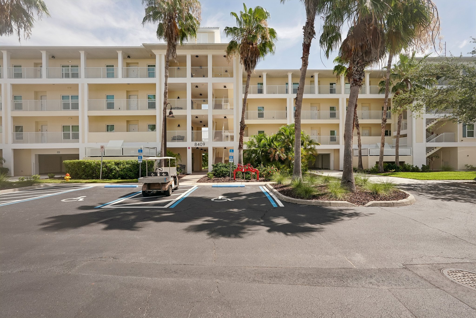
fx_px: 212
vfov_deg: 73.7
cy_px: 159
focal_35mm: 16
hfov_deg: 96.7
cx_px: 238
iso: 400
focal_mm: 16
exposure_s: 1/640
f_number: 8
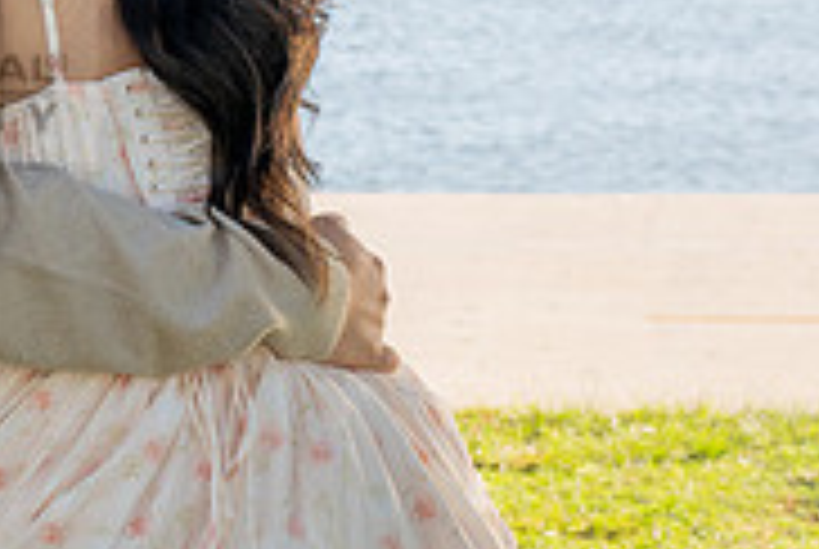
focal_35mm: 166
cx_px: -525
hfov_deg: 11.7
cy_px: 29
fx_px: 3783
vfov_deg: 8.3
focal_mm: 44
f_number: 6.3
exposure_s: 1/200
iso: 200
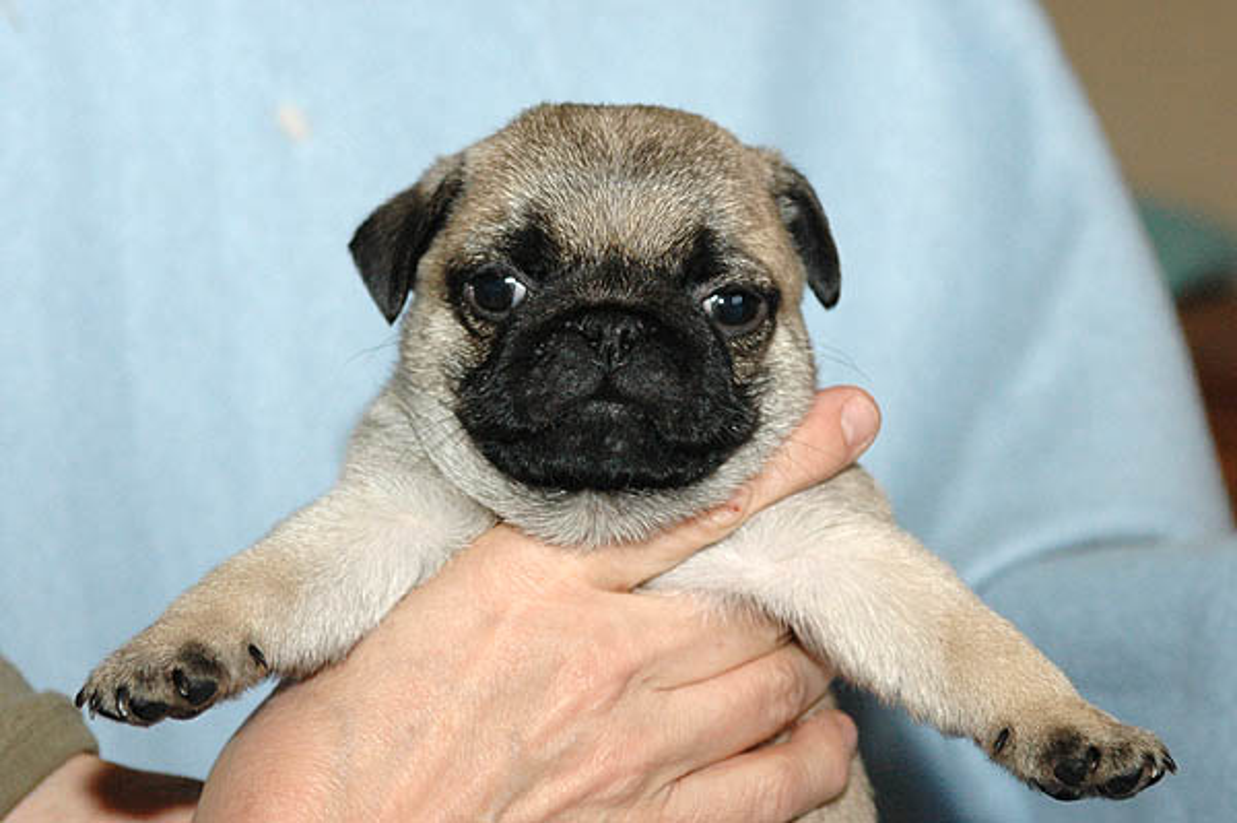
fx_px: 3347
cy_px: 412
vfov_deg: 14.0
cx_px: 618
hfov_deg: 20.9
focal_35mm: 98
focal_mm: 65
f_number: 5.6
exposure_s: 1/60
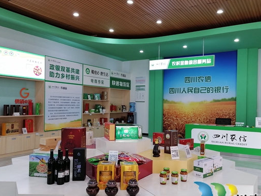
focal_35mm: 34
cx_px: 141
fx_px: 256
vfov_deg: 41.7
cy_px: 109
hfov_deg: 53.9
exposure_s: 1/33.3
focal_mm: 5.3
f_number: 1.8
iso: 100
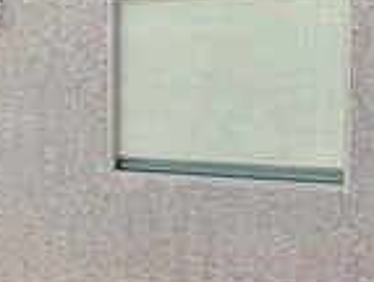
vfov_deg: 14.8
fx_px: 1083
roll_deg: +0.5
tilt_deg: -1.3
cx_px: -39
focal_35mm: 100
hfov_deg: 18.8
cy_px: 110
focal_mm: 2.22
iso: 40
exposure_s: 1/700
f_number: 2.2
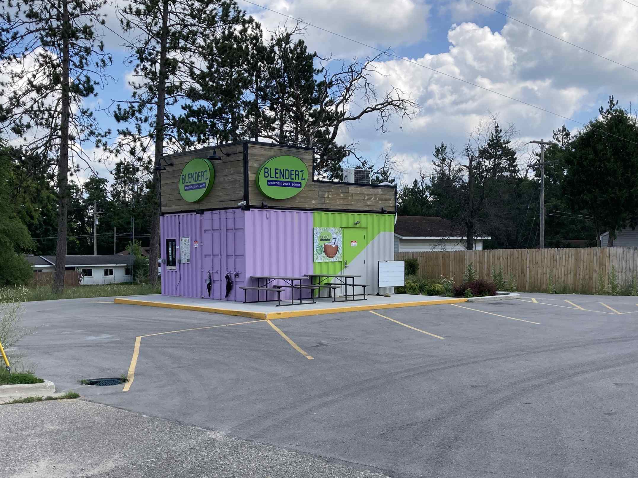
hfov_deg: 46.8
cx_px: 318
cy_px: 293
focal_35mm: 40
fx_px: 737
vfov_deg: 35.8
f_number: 1.8
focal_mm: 3.99
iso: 20
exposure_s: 1/1517
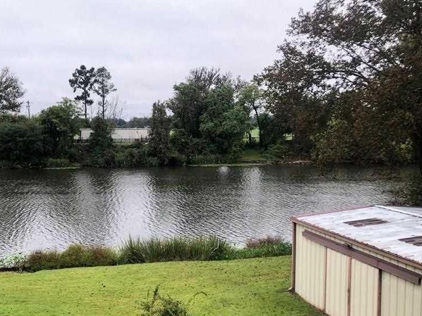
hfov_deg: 47.1
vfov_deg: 36.8
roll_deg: +0.8
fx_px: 475
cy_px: 175
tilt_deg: -7.2
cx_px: 142
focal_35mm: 39
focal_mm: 3.99
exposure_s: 1/120
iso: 50
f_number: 1.8
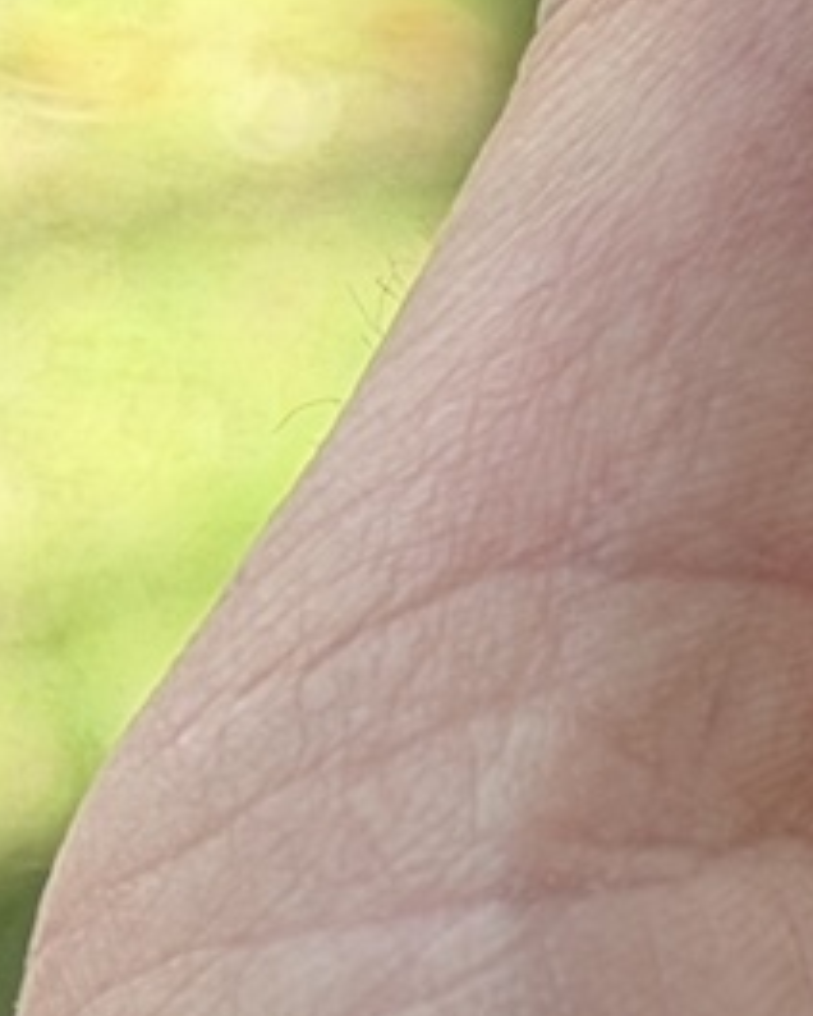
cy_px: -366
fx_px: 10106
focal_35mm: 336
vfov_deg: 5.7
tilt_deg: -46.2
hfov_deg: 4.5
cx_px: 2132
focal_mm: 6.76
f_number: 1.78
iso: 64
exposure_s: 1/413
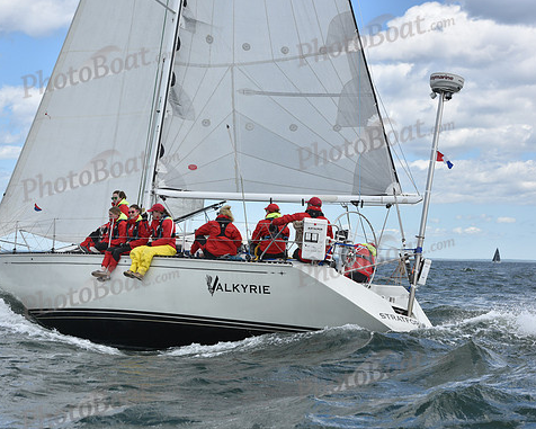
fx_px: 1269
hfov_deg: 23.8
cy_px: 216
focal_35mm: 80
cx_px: 239
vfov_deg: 19.2
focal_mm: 70
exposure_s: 1/1250
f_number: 6.3
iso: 320
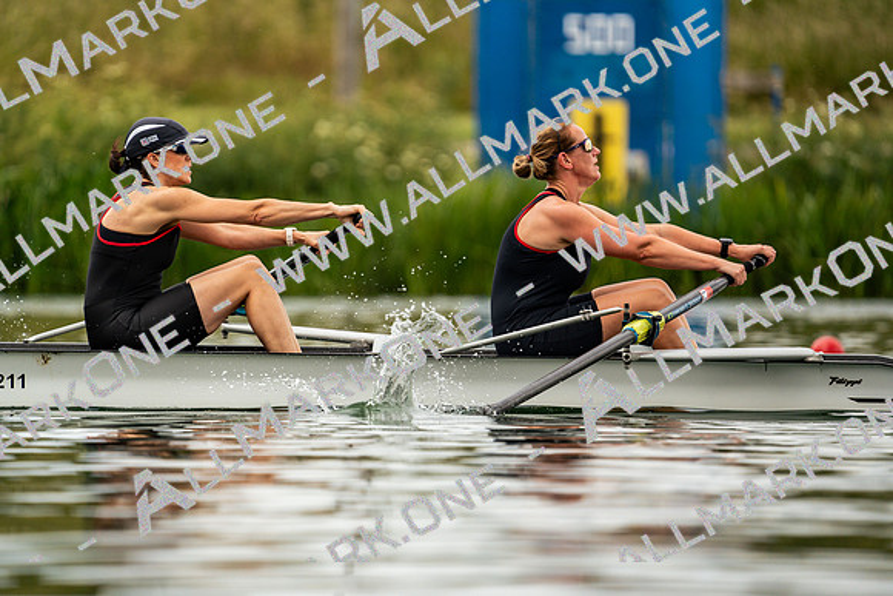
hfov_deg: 3.5
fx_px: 14737
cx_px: 446
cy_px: 298
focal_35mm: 594
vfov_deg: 2.3
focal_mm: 594
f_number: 6.3
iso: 400
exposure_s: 1/2000
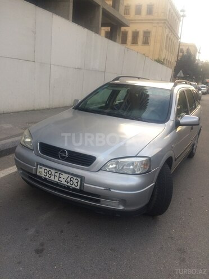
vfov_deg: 61.7
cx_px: 104
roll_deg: -5.5
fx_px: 233
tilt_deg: -13.8
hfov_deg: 48.2
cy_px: 140
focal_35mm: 29
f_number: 2.2
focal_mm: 4.15
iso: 32
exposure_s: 1/125
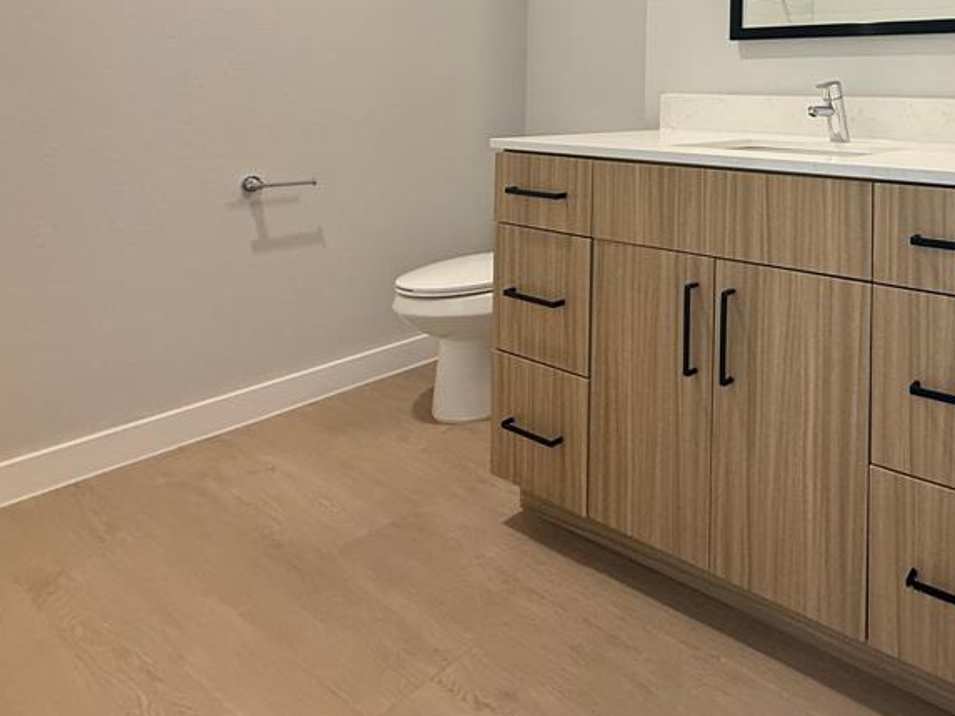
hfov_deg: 61.1
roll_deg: -0.9
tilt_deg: +0.8
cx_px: 818
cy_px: 88
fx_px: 690
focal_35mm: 25
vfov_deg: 49.6
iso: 200
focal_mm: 2.22
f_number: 2.2
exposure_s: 1/60
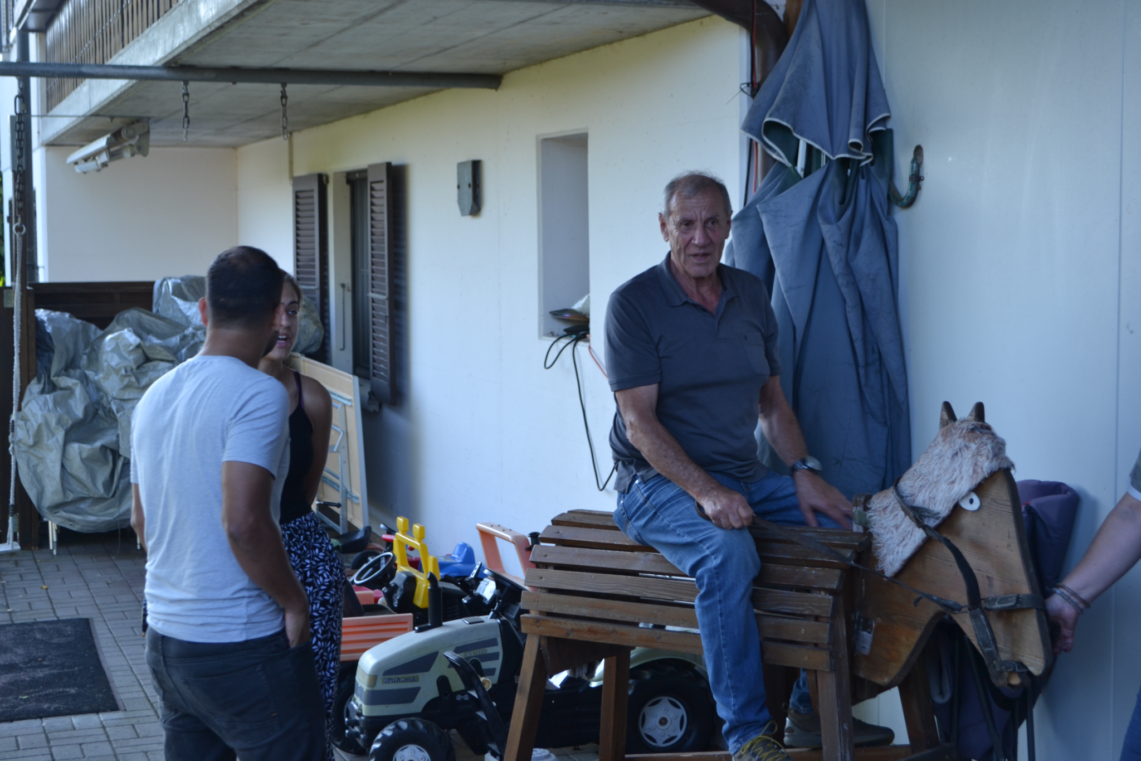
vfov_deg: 23.8
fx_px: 1806
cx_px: 570
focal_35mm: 57
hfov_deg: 35.1
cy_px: 380
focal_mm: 38
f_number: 5
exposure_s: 1/50
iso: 100
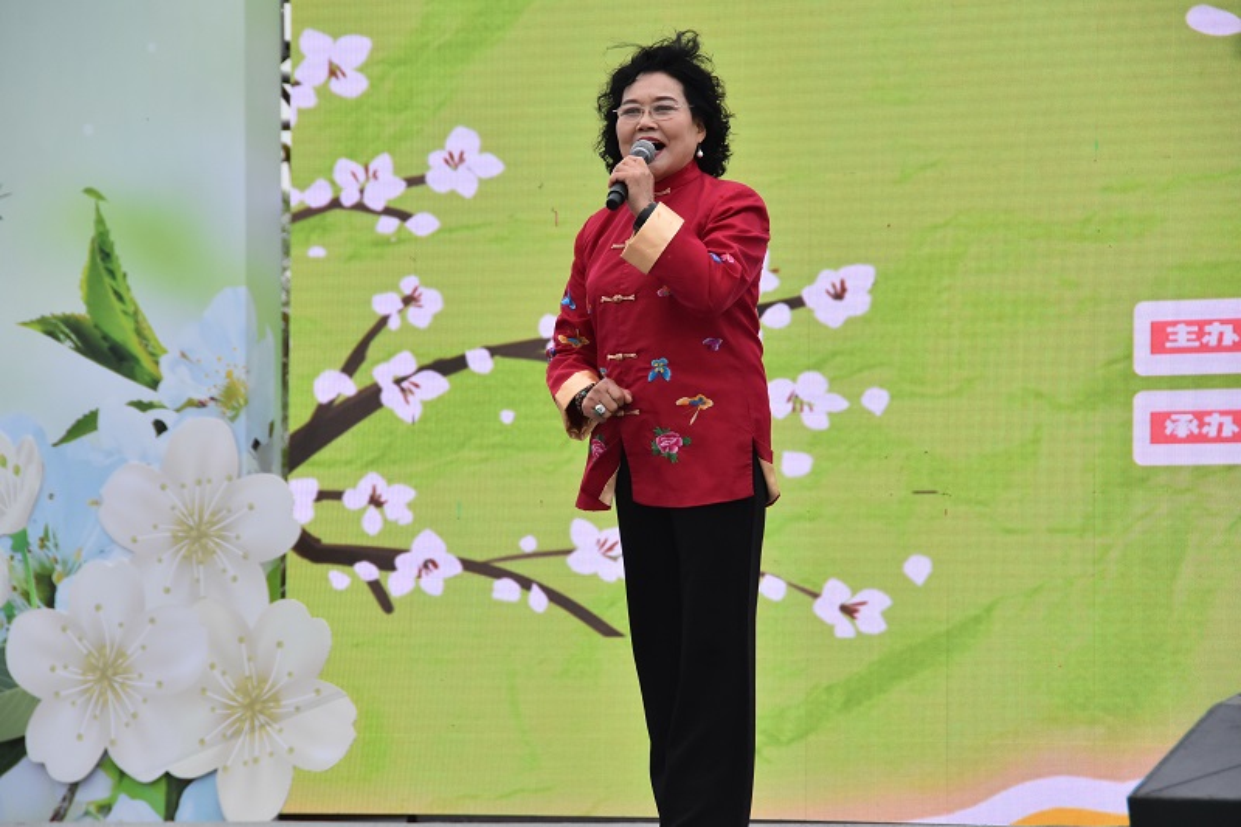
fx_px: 6979
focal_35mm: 202
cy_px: 414
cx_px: 620
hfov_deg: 10.2
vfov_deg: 6.8
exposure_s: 1/1000
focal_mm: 135
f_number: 8
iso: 800
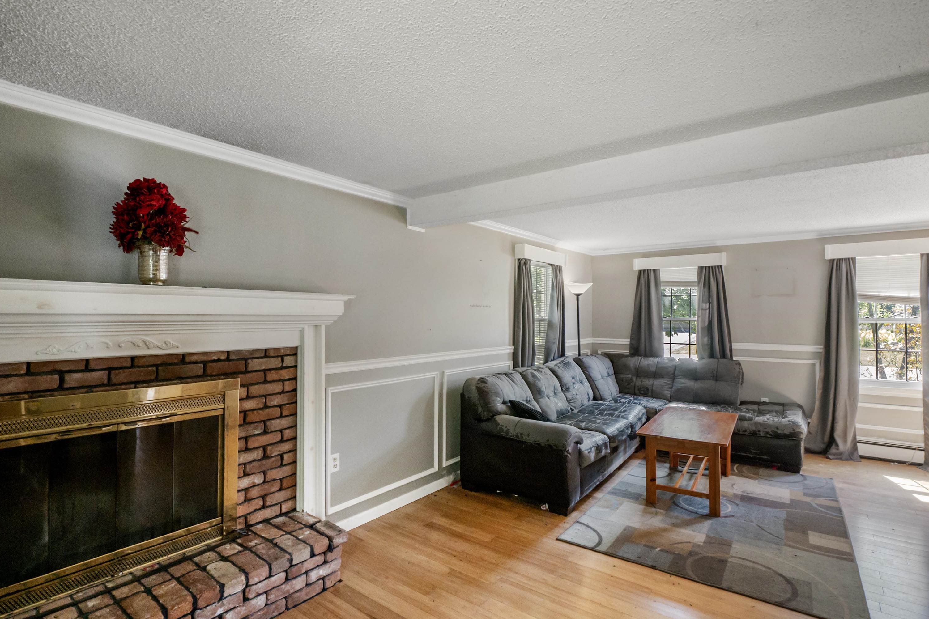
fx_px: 439
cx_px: 456
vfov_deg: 70.4
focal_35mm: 17
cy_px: 294
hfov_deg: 93.3
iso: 2000
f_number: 2.8
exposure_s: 1/60
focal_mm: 8
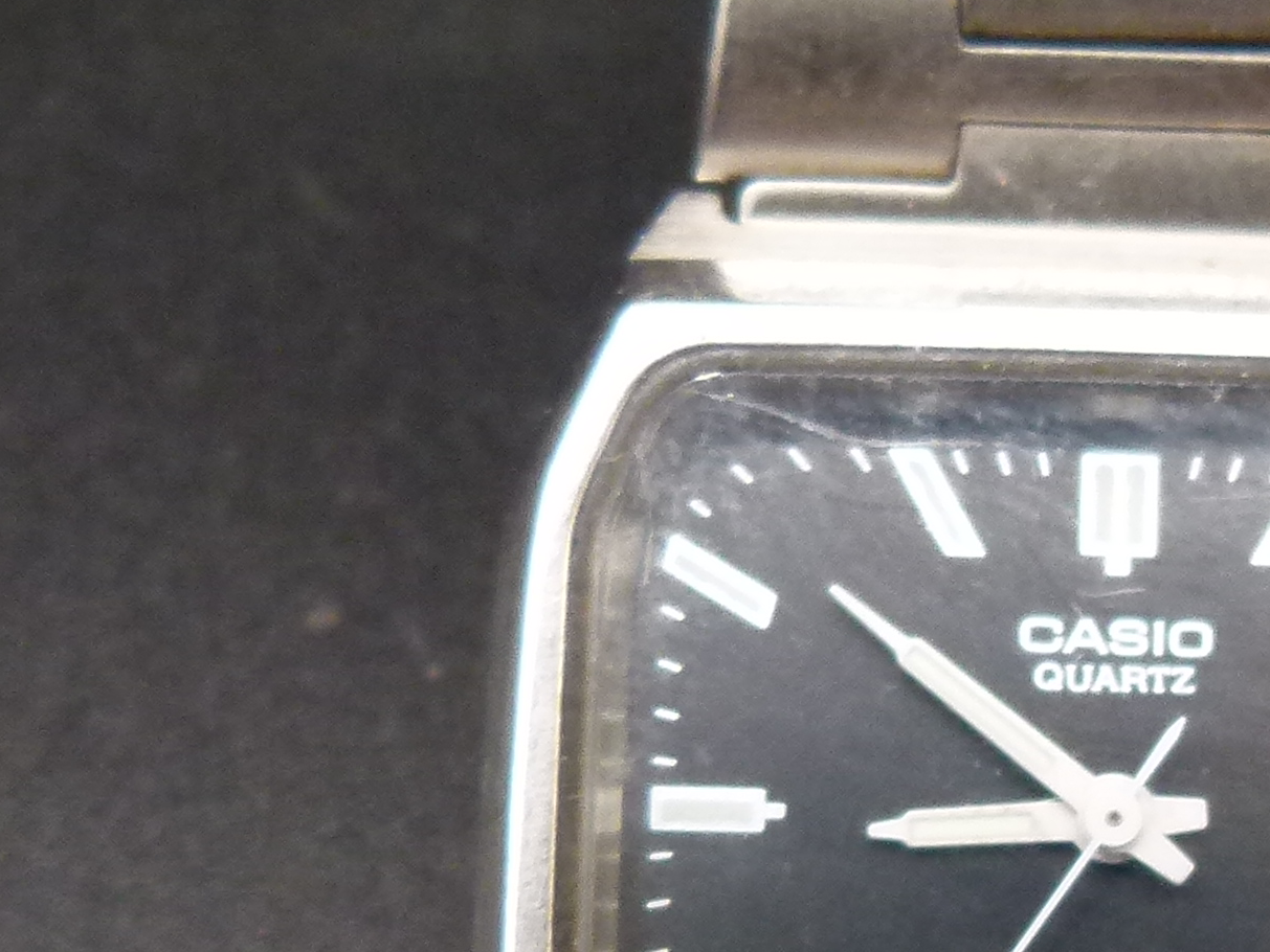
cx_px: 1244
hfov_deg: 21.3
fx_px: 3266
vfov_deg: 16.4
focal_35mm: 89
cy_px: 800
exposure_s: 1/60
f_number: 2.8
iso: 200
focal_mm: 4.5
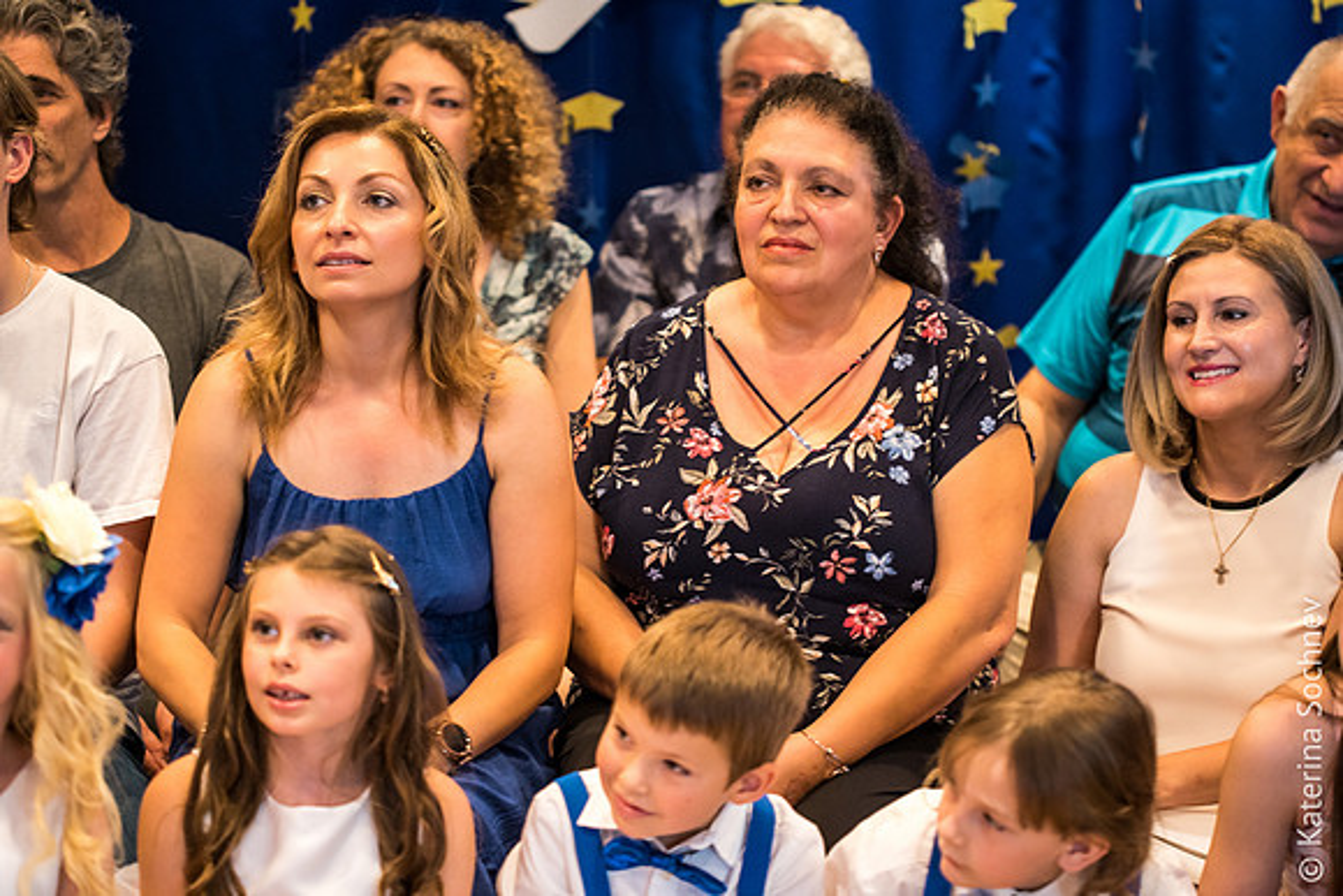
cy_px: 448
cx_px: 672
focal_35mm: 100
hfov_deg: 20.4
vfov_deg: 13.7
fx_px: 3731
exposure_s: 1/80
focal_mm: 100
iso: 1600
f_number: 2.8
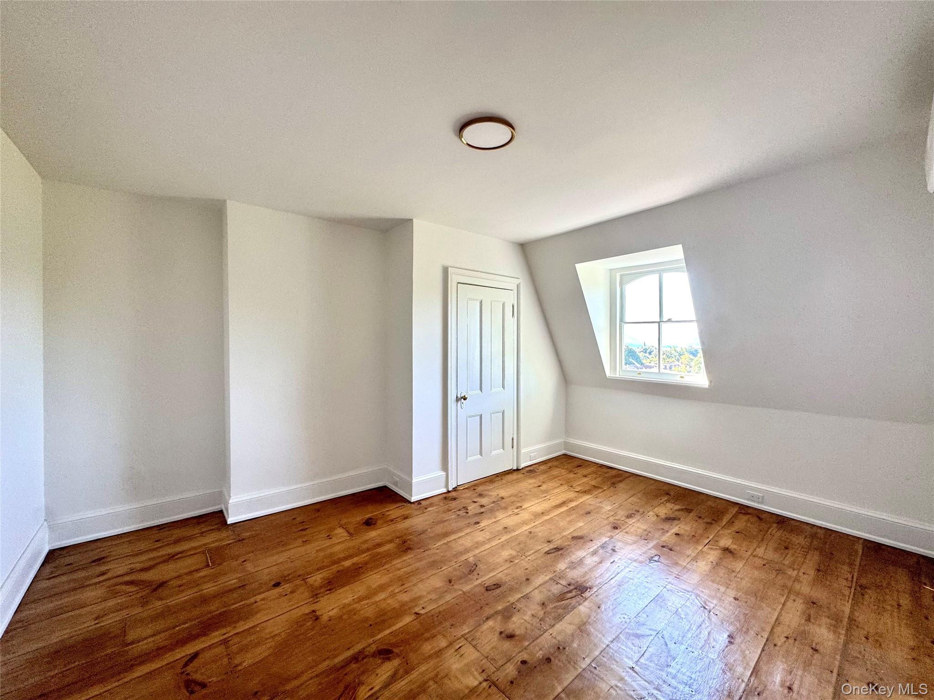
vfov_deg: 85.7
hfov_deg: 102.1
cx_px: 467
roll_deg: +0.1
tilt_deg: -1.9
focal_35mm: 14
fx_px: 378
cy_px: 350
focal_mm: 2.22
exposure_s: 1/120
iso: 125
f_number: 2.2
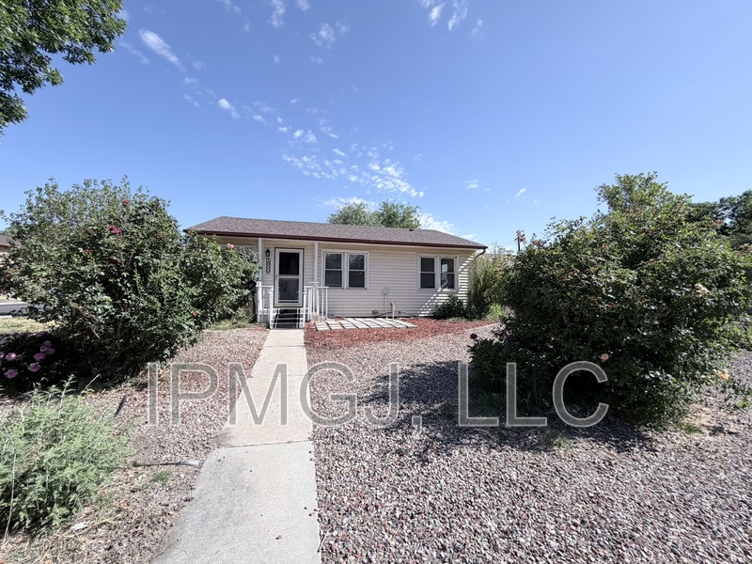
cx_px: 376
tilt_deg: +2.6
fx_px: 304
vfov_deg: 85.7
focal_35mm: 14
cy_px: 282
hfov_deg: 102.1
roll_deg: +0.2
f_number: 2.2
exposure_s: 1/770
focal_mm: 2.22
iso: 25
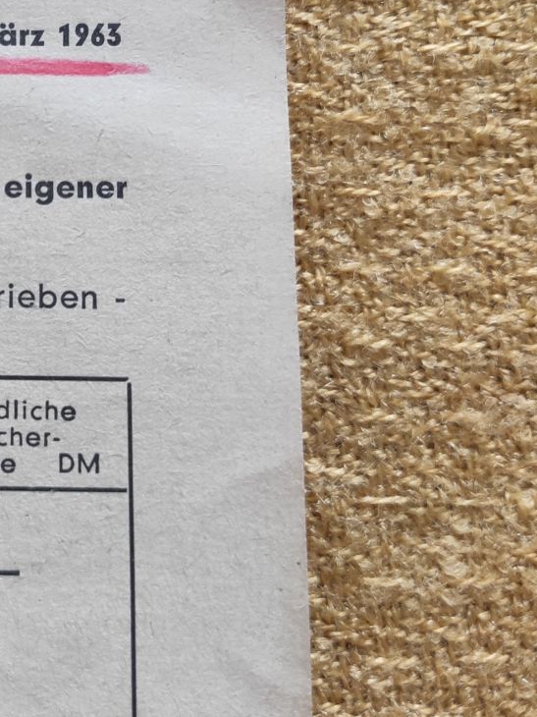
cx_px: -16
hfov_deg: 24.3
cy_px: 123
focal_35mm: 57
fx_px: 1180
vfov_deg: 32.7
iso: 763
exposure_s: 1/100
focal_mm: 4.77
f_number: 1.75
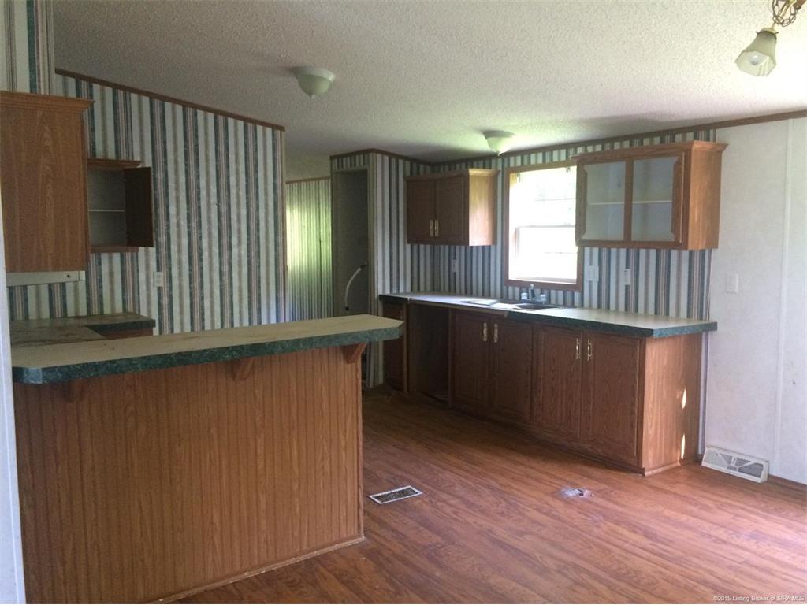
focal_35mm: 29
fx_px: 676
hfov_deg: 61.7
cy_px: 302
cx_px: 404
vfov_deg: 48.2
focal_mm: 4.15
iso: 250
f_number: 2.2
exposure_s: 1/30
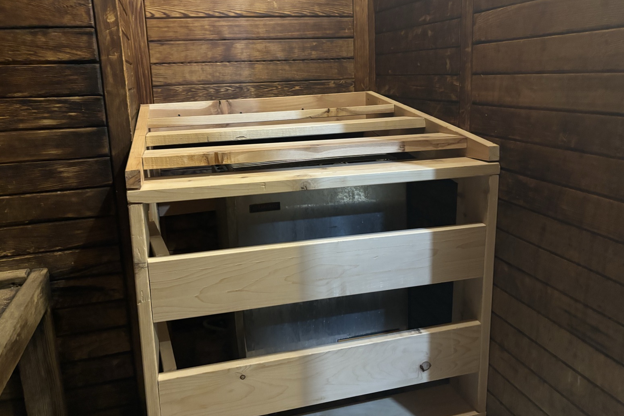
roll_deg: +2.3
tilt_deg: -11.8
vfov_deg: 46.2
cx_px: 303
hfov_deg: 65.5
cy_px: 175
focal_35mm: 28
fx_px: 485
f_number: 1.6
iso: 500
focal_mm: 5.96
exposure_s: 1/30
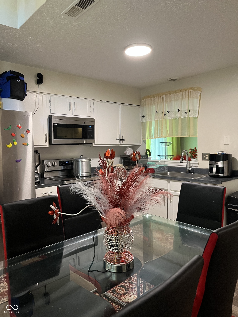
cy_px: 158
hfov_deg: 53.1
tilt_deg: -3.2
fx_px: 238
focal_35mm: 26
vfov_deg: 67.3
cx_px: 119
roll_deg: +1.5
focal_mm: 5.1
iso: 400
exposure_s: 1/60
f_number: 1.6
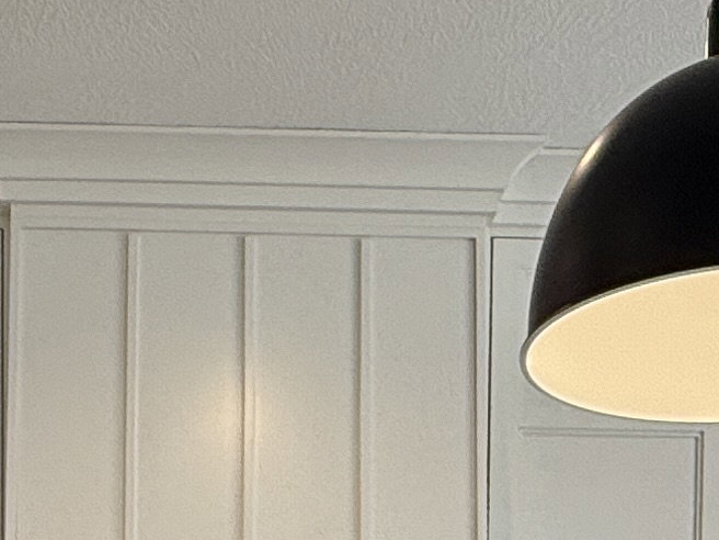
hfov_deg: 22.7
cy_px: 1050
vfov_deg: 14.5
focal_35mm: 86
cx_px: 281
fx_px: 1786
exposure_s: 1/120
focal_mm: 2.22
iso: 64
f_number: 2.2
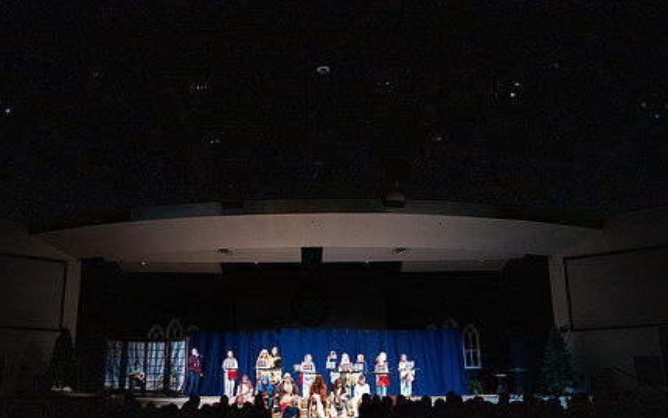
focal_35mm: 33
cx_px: 278
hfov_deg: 57.8
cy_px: 220
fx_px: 601
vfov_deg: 38.3
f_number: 4
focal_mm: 24
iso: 800
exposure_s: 1/200
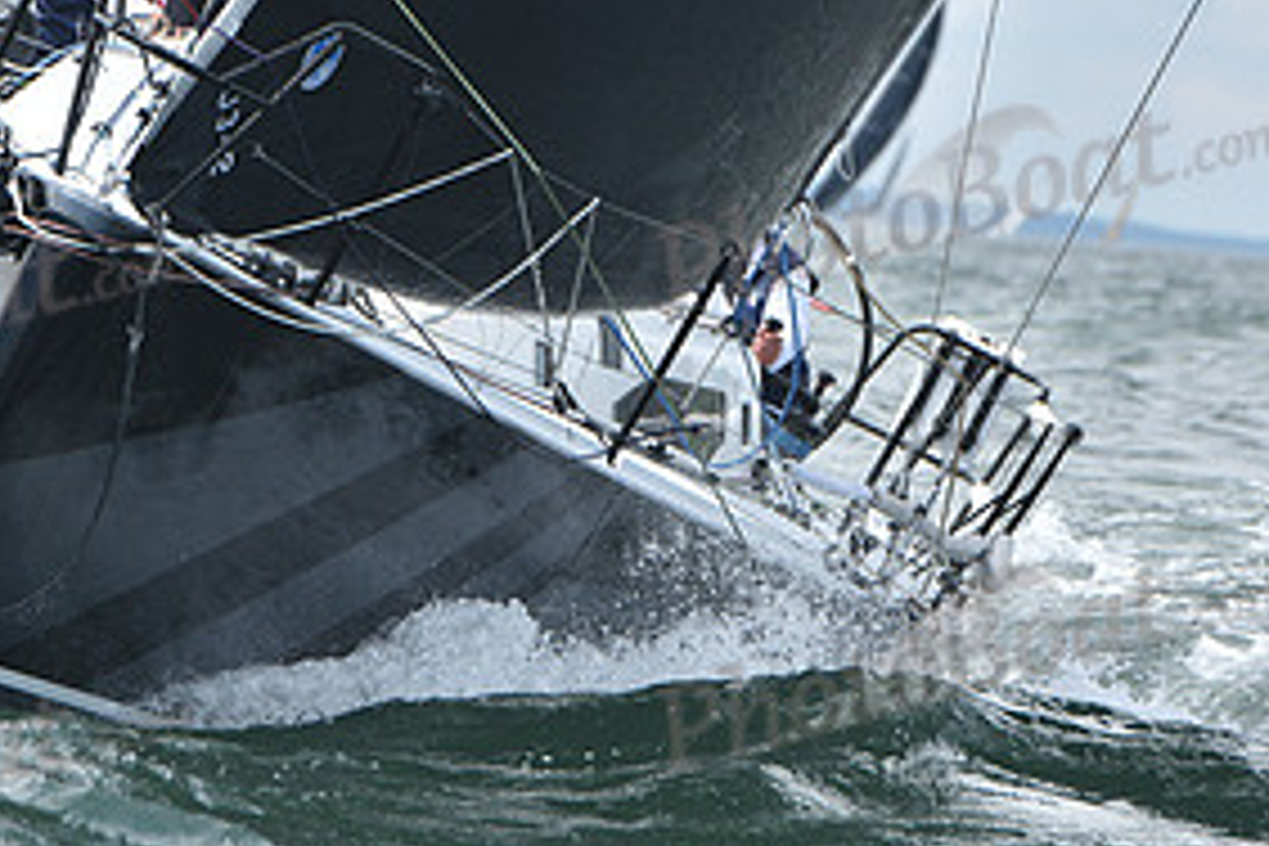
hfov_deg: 5.0
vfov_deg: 3.3
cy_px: 29
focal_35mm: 412
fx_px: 14522
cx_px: 428
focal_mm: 200
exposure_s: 1/1000
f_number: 6.3
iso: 250
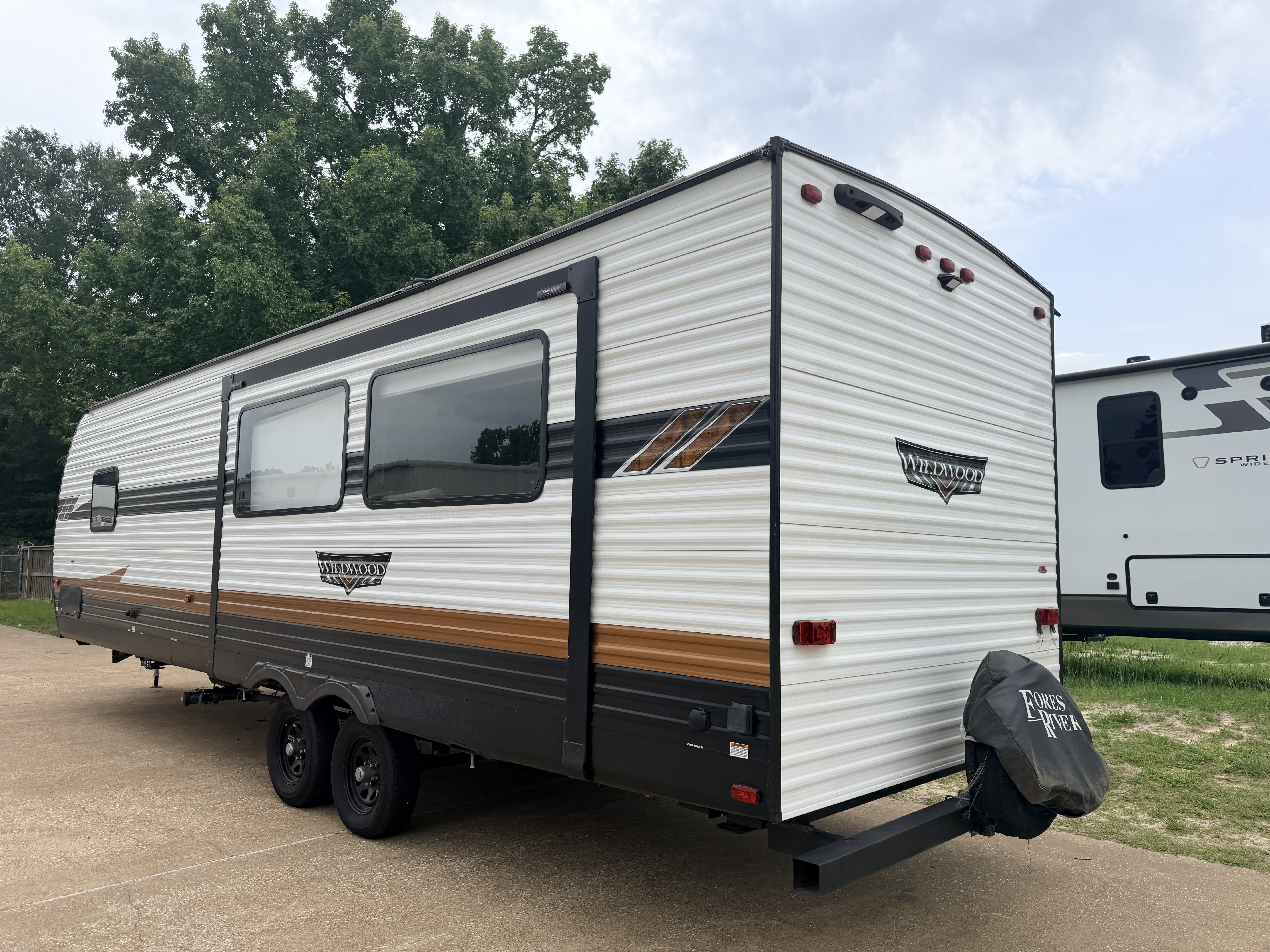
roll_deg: +1.2
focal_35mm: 24
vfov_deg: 56.8
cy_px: 476
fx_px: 881
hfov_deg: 71.6
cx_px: 635
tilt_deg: +5.0
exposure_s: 1/5319
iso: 80
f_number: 1.78
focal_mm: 6.76
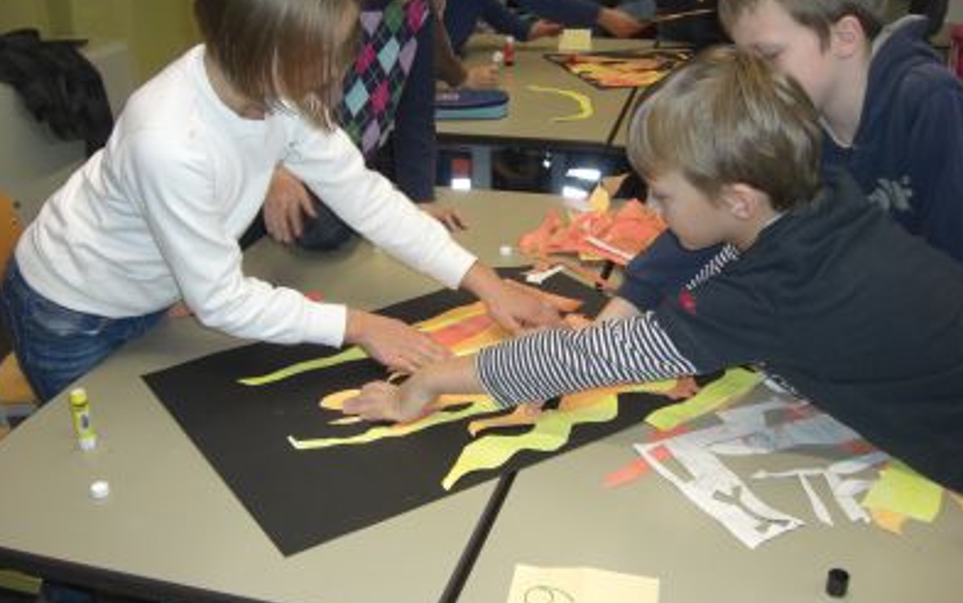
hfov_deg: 48.2
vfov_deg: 31.2
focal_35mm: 41
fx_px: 1077
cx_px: 480
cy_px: 252
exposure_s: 1/60
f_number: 2.8
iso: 200
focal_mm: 7.9
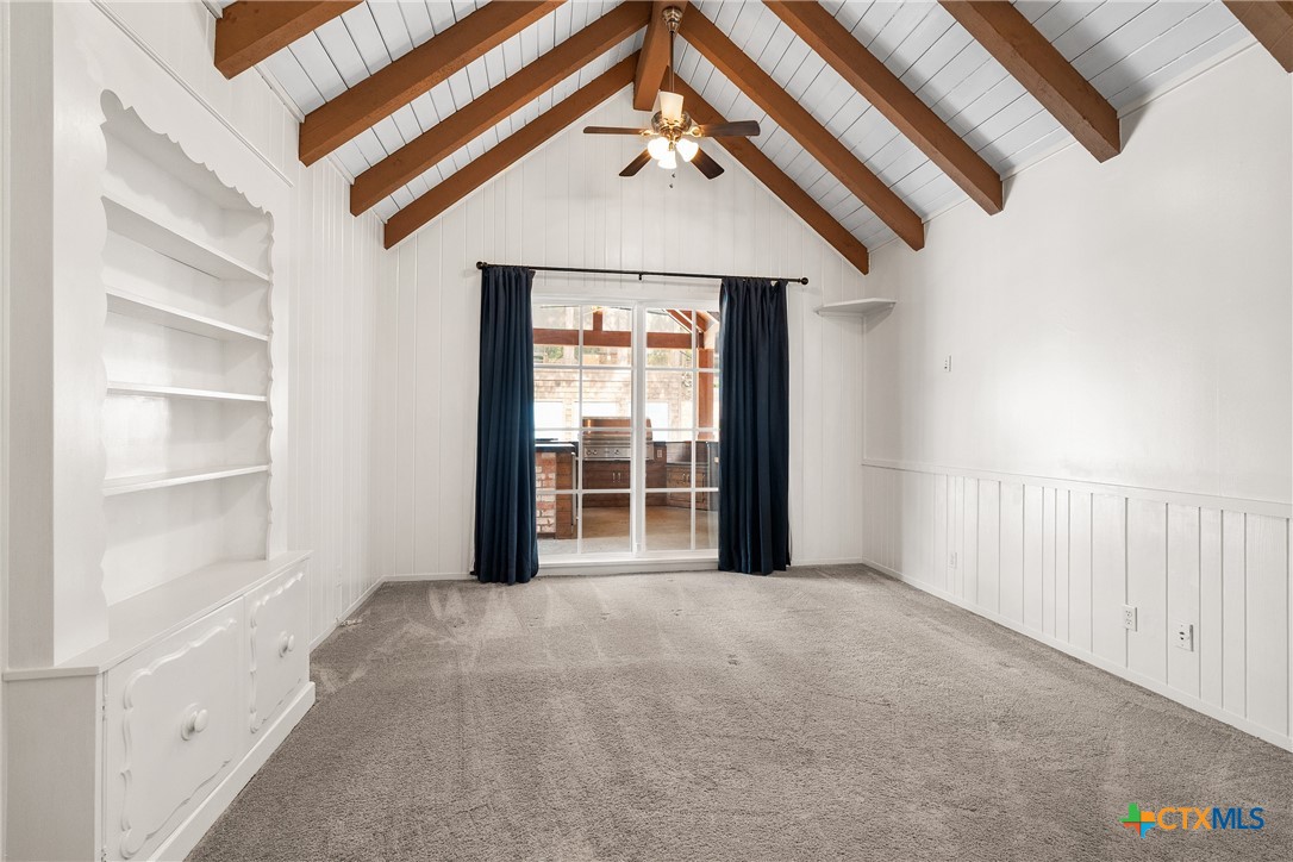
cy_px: 431
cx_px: 646
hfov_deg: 96.7
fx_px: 575
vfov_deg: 73.7
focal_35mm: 16
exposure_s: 1/2
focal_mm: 16
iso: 800
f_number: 9
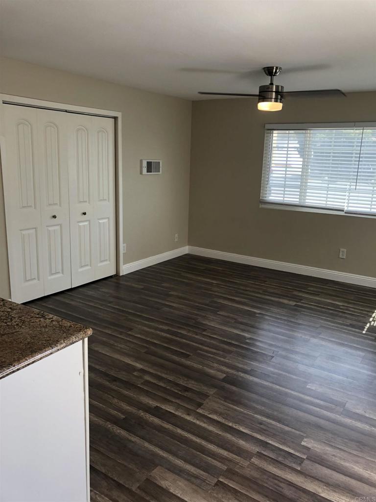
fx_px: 406
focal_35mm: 28
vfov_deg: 63.4
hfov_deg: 49.7
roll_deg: -2.0
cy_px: 251
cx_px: 188
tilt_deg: -11.7
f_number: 1.8
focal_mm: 4
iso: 32
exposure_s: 1/120
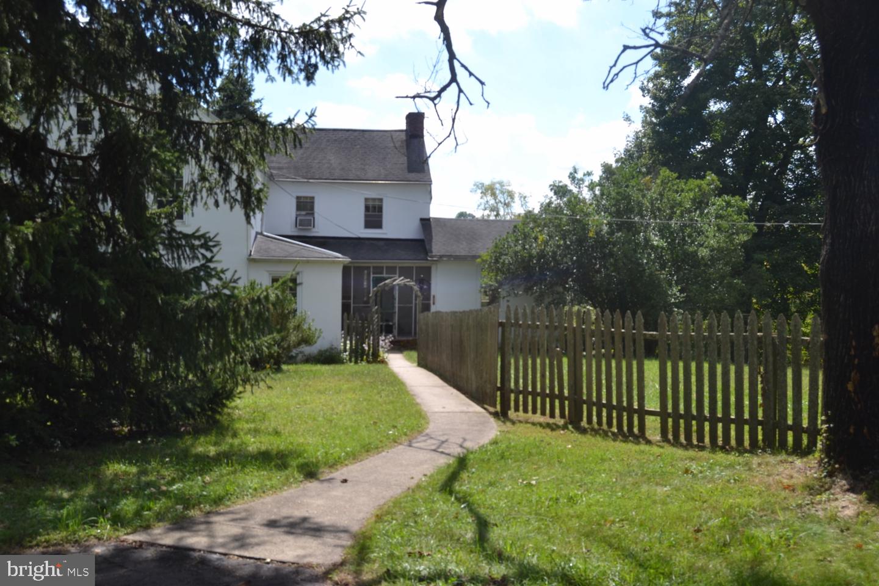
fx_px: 952
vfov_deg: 34.2
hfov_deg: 49.6
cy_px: 293
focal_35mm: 39
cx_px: 440
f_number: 7.1
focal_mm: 26
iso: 100
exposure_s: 1/250
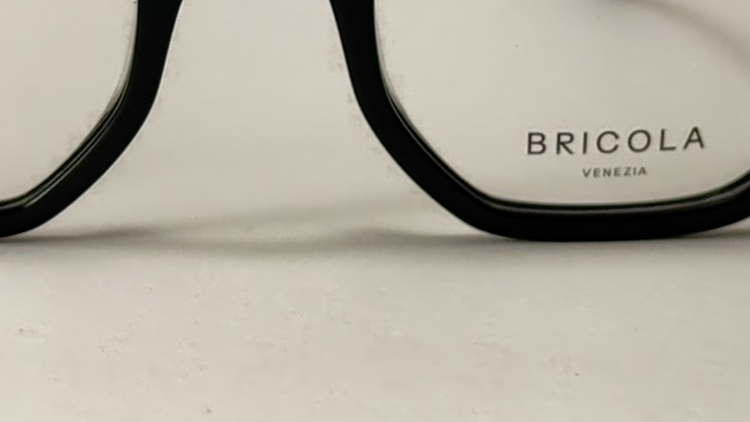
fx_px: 3261
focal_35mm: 164
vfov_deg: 7.4
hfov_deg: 13.1
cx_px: 237
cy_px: -34
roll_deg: -0.6
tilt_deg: -8.3
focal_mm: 6.76
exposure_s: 1/100
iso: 50
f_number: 1.78
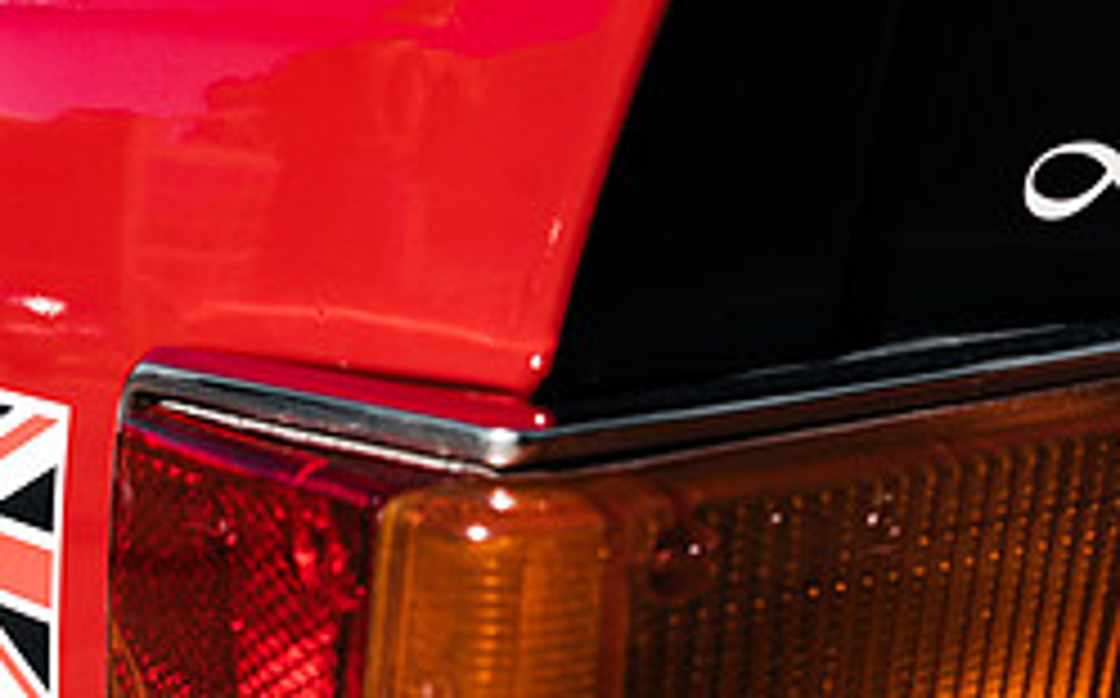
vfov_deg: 18.7
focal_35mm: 69
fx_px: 2104
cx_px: 391
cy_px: 498
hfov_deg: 29.6
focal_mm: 29
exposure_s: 1/320
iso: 160
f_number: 7.1
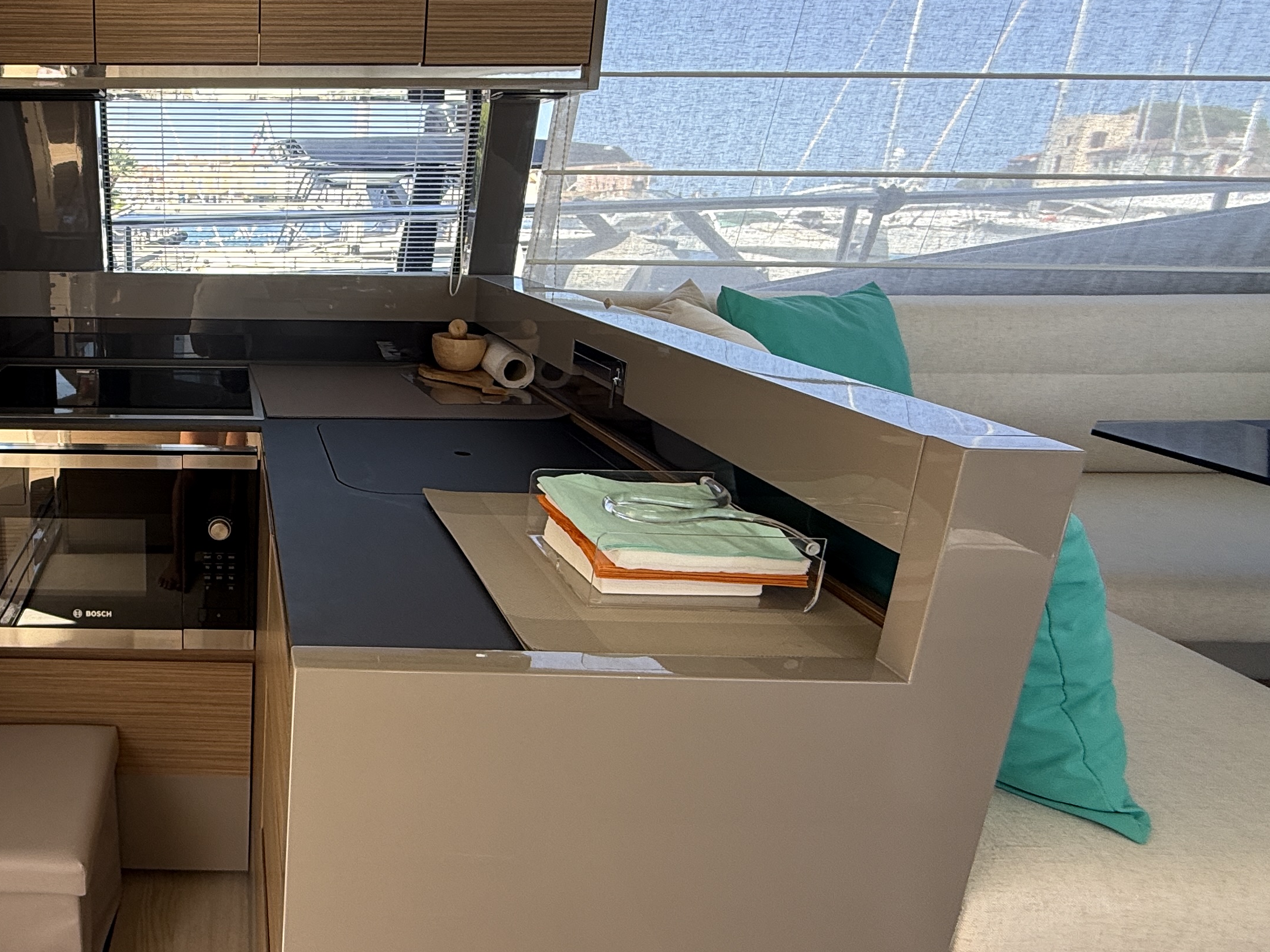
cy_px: 447
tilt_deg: -14.2
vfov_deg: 53.0
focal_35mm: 26
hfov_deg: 60.6
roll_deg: -0.9
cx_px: 217
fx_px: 954
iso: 64
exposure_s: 1/131
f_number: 2.2
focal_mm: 2.22
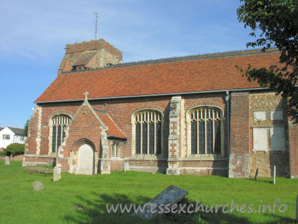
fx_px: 301
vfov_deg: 40.7
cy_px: 112
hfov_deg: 52.6
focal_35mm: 35
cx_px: 149
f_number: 6.3
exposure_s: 1/196
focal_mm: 8.9
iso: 50
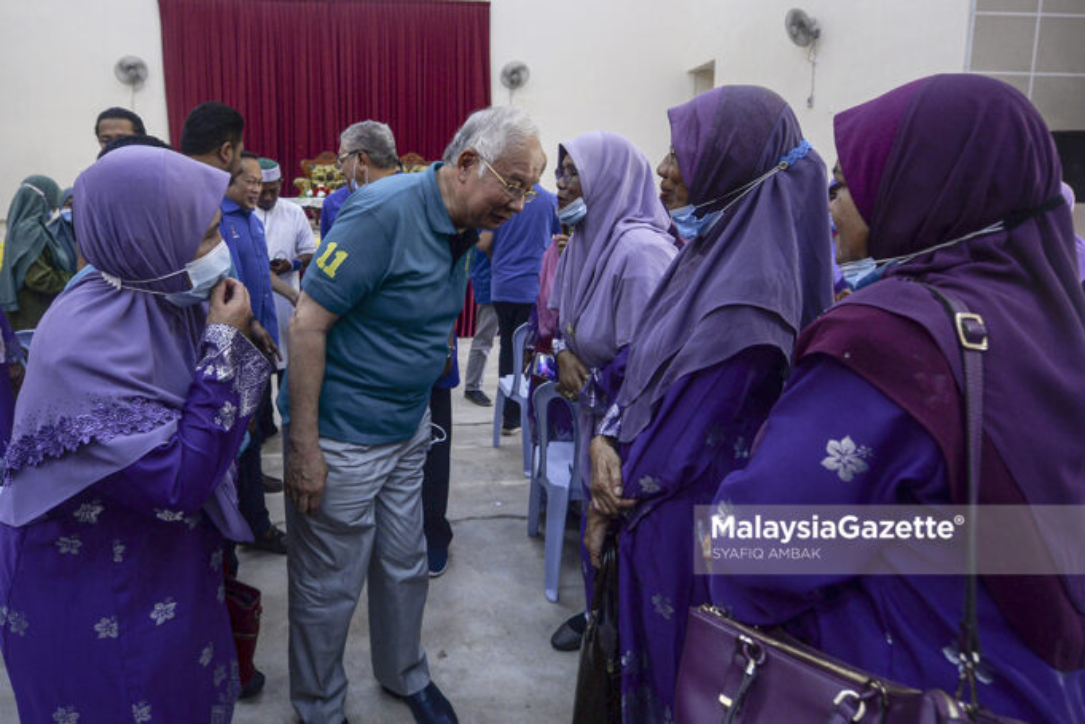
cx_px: 542
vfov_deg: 64.6
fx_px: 573
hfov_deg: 86.9
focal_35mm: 19
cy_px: 362
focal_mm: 19
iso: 1600
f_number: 4.5
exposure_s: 1/160
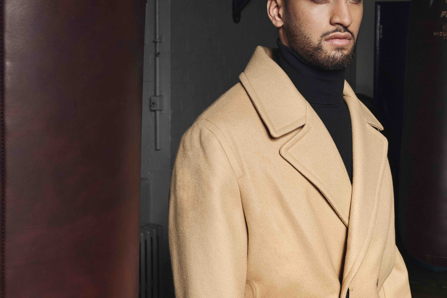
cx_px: 222
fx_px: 733
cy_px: 124
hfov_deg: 33.9
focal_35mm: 59
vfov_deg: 23.0
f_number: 10
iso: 200
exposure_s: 1/200
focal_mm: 38
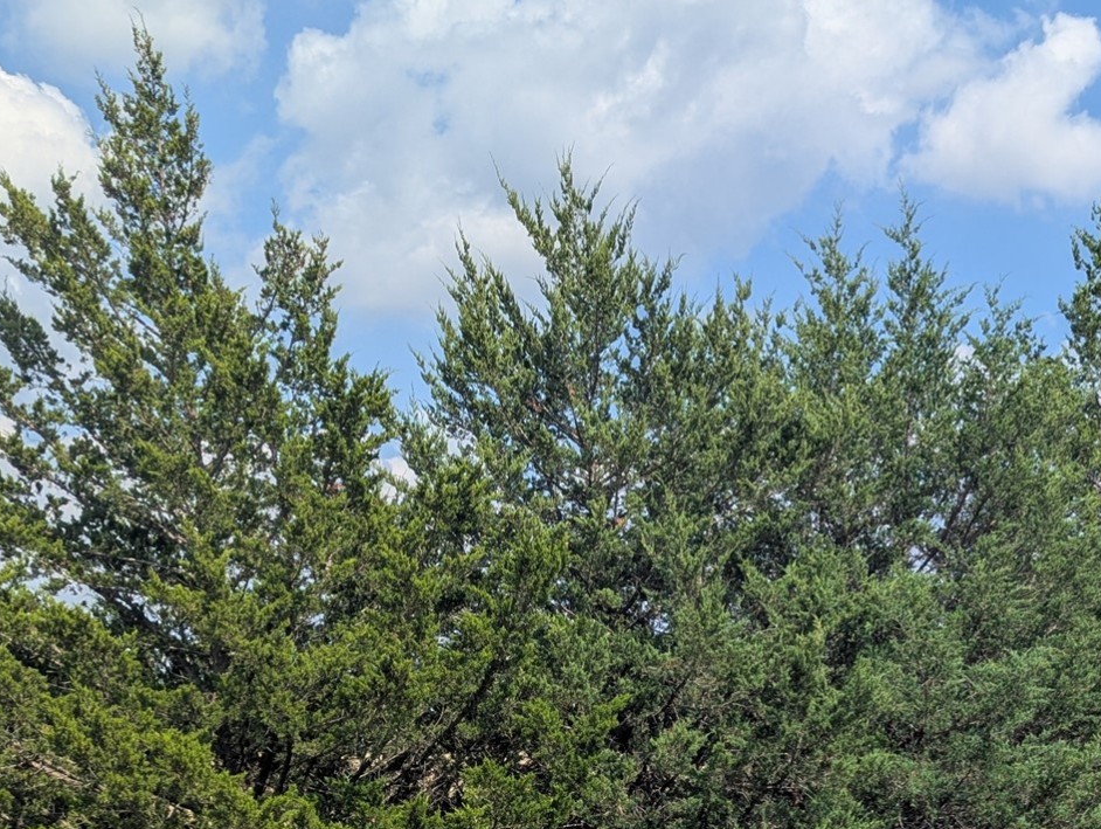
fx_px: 1656
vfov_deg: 26.3
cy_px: 870
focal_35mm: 52
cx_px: 893
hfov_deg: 35.5
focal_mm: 6.81
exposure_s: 1/2020
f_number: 1.85
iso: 48
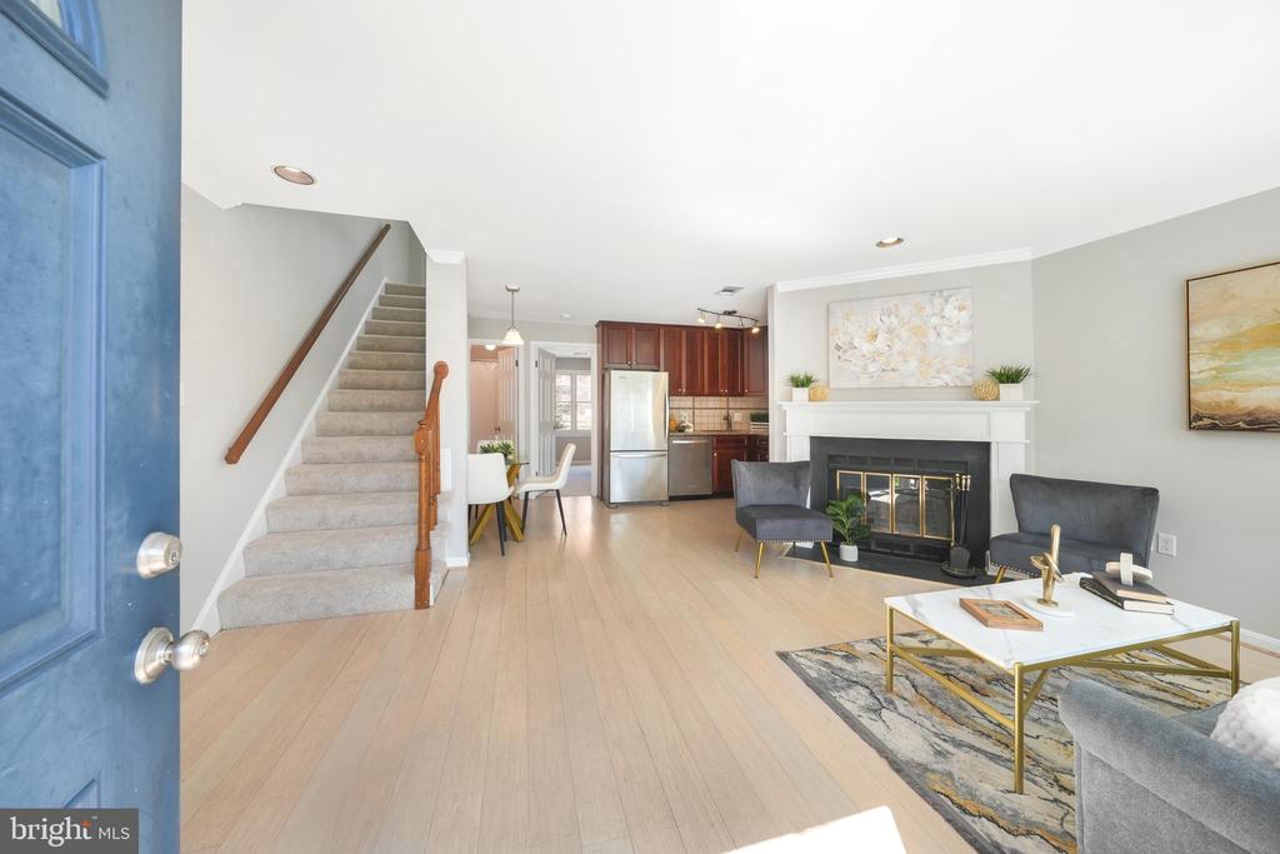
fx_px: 427
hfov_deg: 112.6
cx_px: 640
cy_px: 427
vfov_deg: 90.0
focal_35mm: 12
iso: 800
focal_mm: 12
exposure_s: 1/250
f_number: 7.1
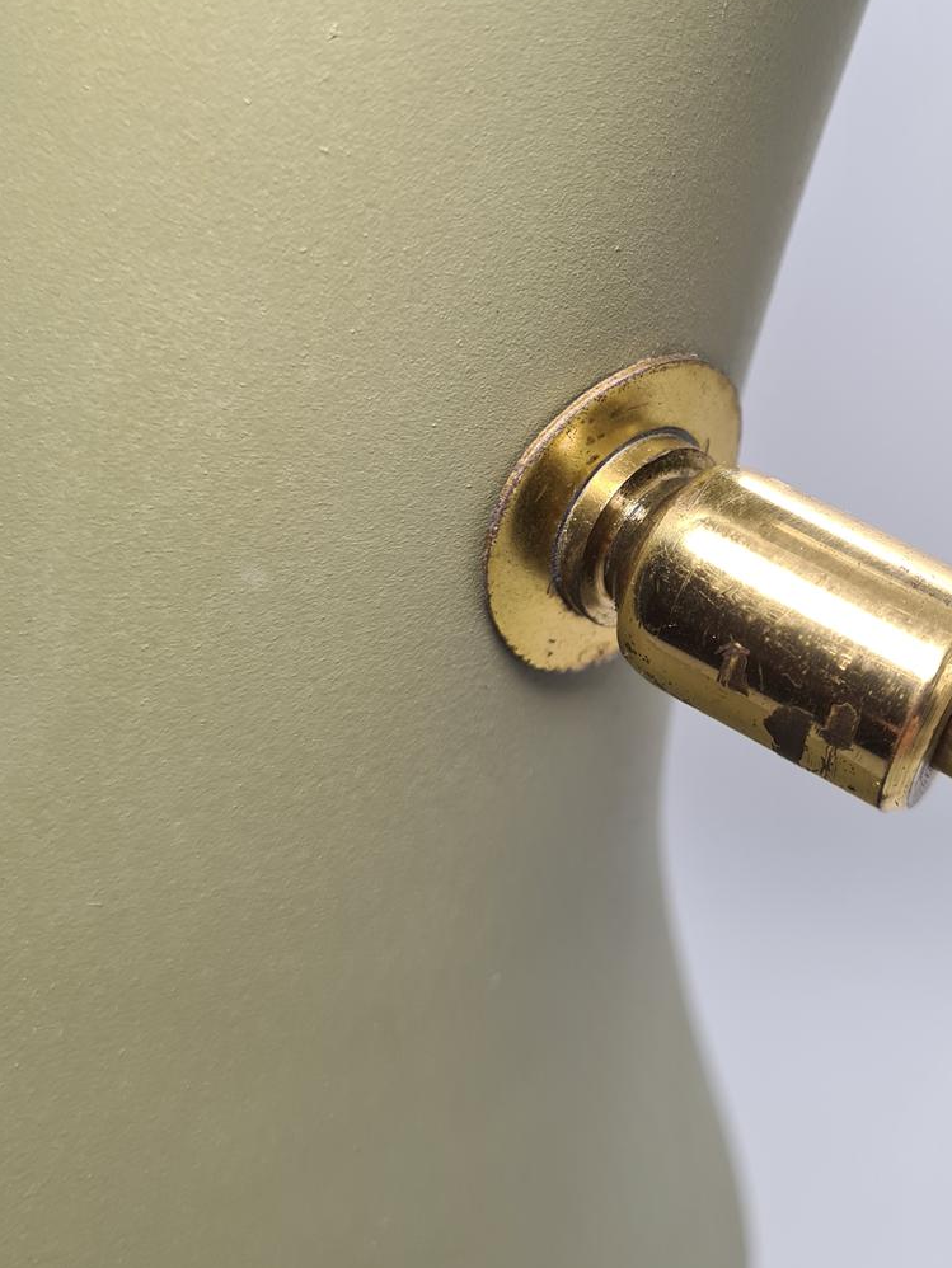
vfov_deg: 46.6
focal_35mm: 40
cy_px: 532
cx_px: 709
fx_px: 1466
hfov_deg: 35.2
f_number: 1.8
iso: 50
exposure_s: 1/278
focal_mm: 5.4
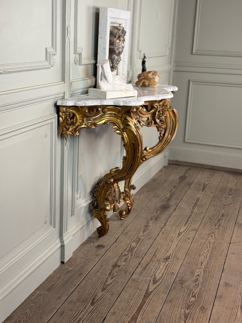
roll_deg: -0.5
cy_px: 162
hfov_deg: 30.3
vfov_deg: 39.7
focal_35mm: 48
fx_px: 448
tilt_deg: -15.1
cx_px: 121
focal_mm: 6.76
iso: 160
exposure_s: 1/50
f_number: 1.78
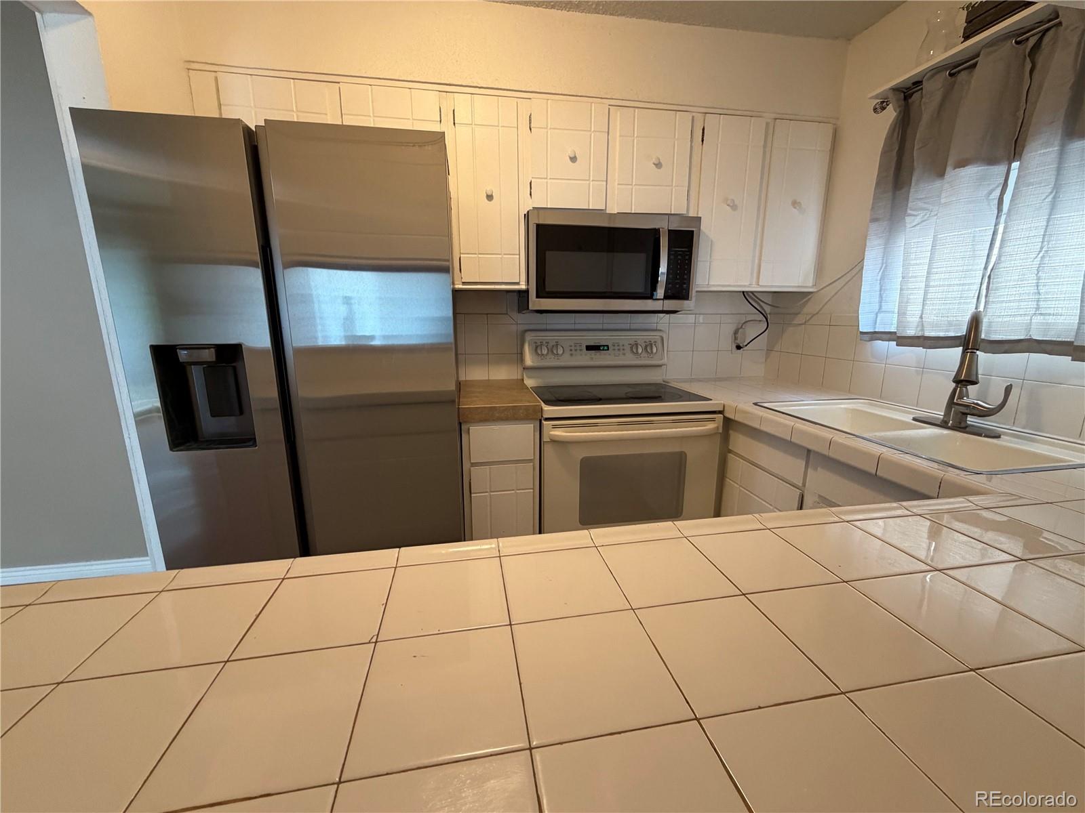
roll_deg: +0.3
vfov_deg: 85.7
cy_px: 406
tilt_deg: -12.9
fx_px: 439
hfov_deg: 102.1
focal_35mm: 14
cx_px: 542
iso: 250
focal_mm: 2.22
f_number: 2.2
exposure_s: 1/60
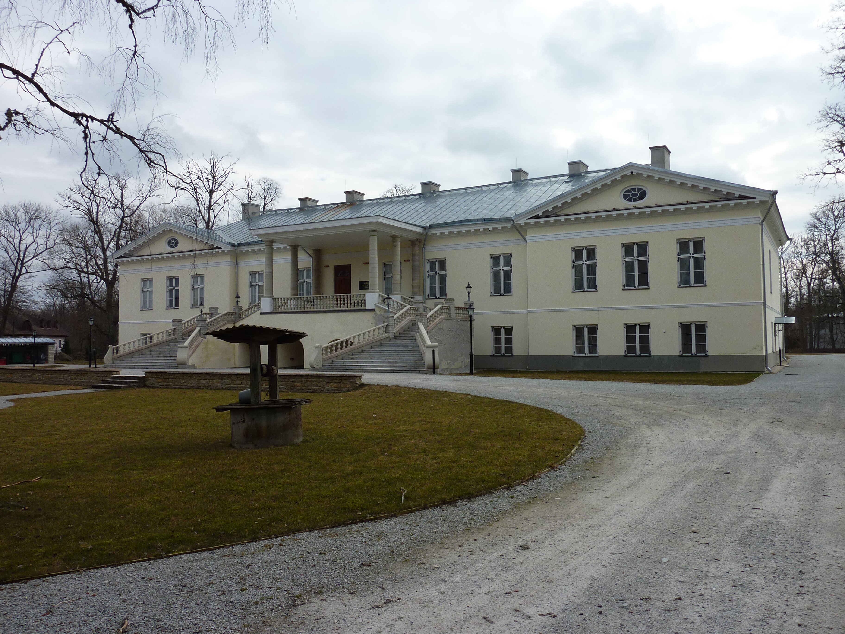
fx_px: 708
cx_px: 422
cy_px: 317
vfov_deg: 48.2
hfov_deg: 61.7
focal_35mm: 29
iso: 80
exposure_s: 1/500
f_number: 5
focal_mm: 4.7
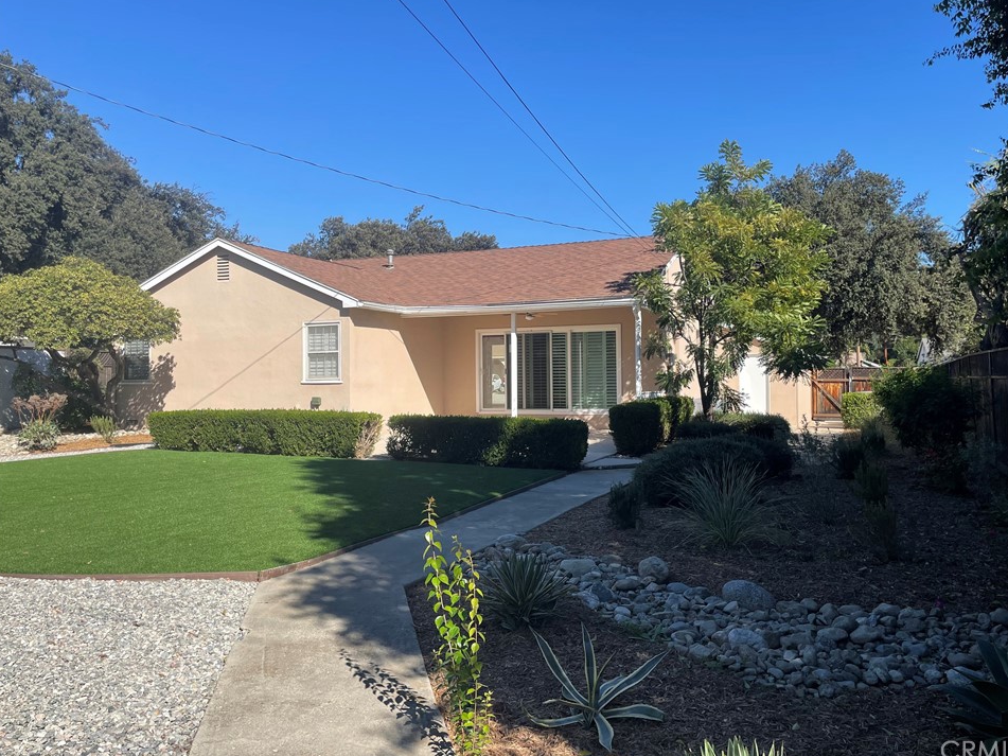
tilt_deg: +1.9
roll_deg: +1.3
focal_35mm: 28
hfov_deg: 63.4
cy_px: 358
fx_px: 815
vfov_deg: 49.7
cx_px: 532
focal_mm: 4.2
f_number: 1.6
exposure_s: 1/2882
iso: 32
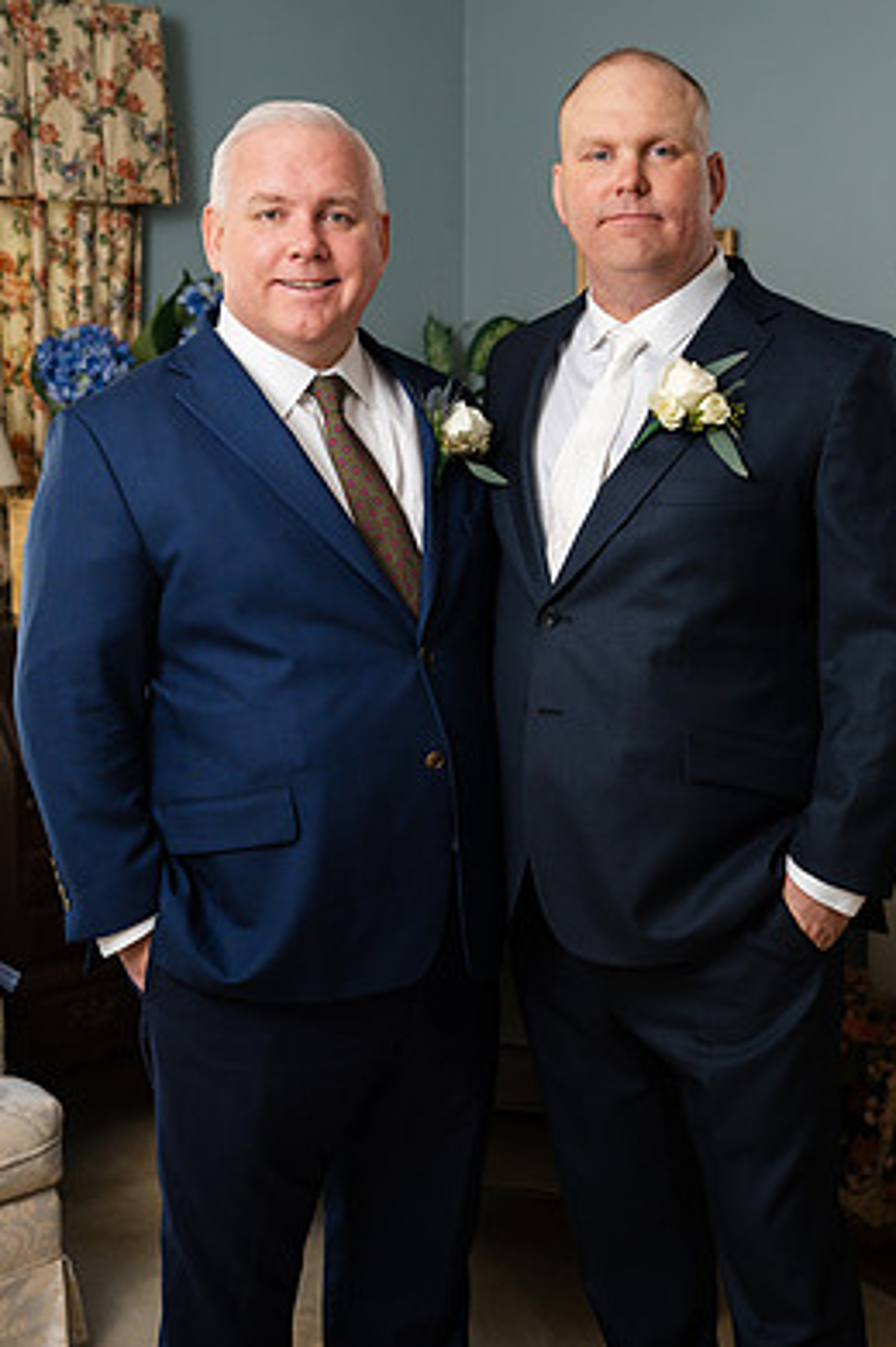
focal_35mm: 53
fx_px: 1982
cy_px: 624
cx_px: 493
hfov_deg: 25.5
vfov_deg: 37.5
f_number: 4
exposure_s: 1/200
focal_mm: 46
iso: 1000
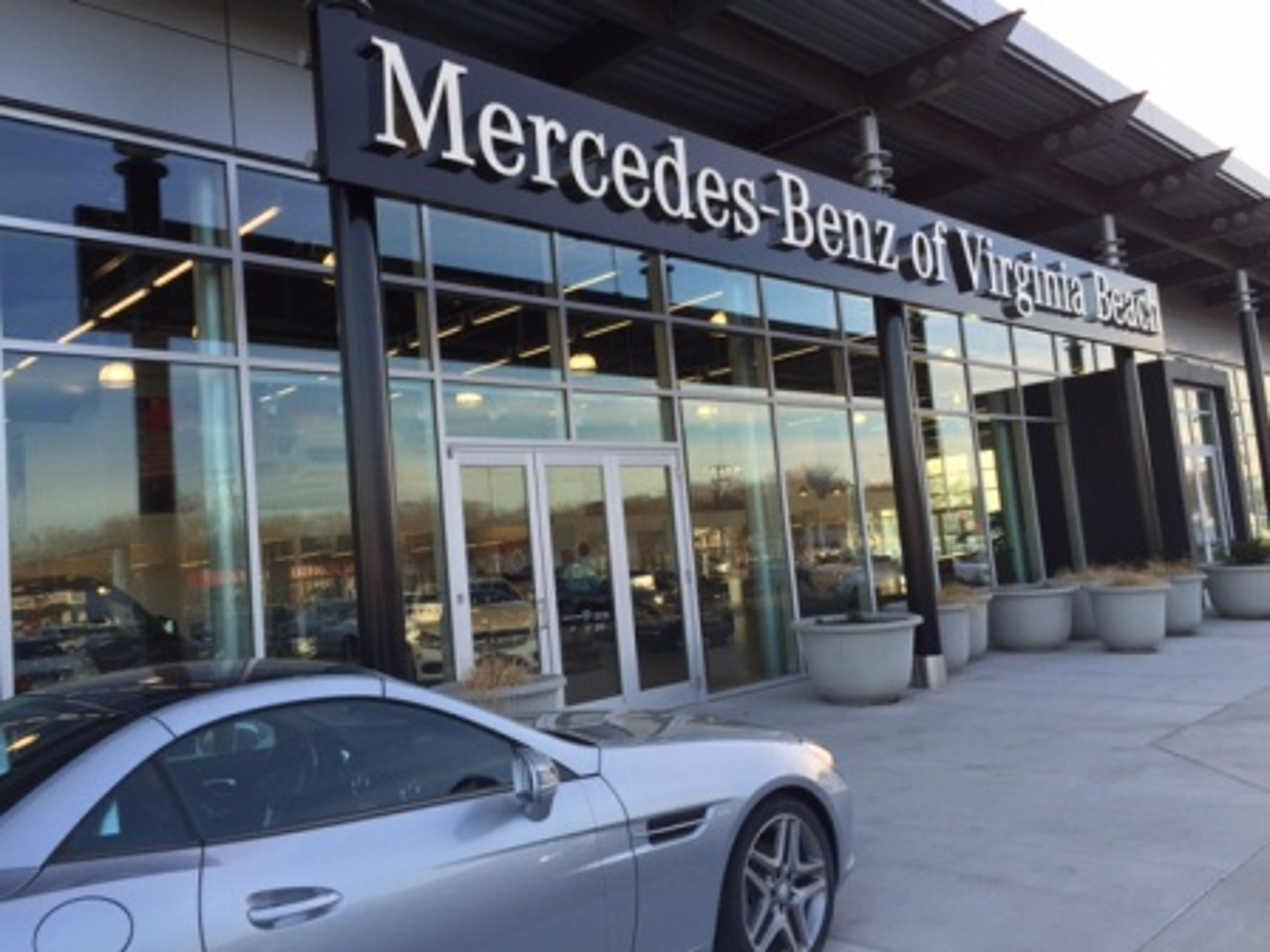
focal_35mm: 29
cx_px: 635
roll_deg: +5.3
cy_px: 476
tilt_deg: +6.6
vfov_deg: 48.2
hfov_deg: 61.7
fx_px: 1064
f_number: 2.2
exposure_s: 1/231
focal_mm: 4.15
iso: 32
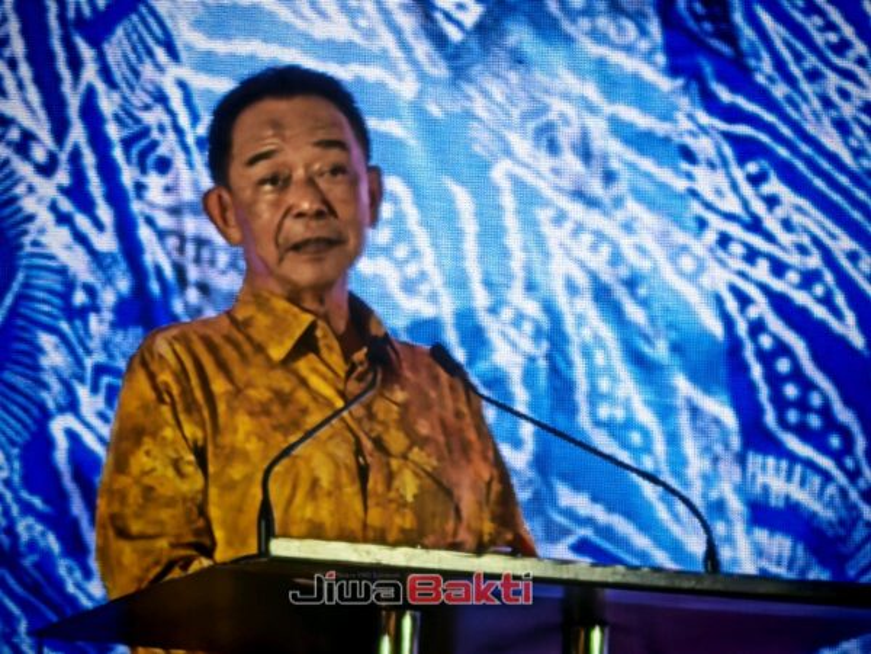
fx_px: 15273
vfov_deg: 2.5
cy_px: 327
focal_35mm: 607
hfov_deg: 3.3
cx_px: 436
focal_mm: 15.38
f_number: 2.6
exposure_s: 1/100
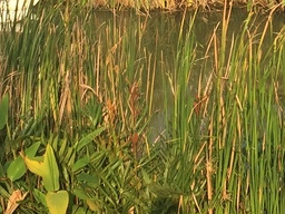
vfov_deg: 10.5
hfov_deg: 14.3
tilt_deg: -7.6
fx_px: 1120
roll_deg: -1.1
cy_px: -121
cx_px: 263
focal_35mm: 136
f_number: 2.2
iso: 32
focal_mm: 4.15
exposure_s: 1/1319
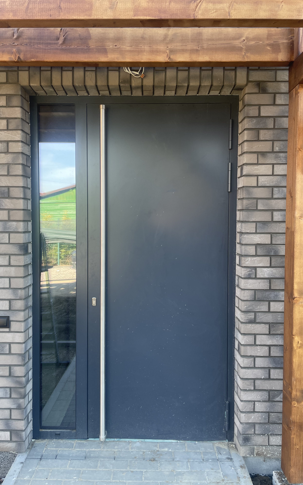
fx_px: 370
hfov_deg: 44.5
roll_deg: +0.2
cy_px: 239
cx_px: 143
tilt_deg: -2.8
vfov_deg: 66.5
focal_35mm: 28
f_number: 1.6
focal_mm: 4.2
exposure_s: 1/121
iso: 40
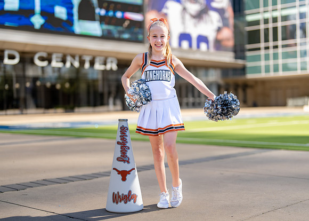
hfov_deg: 33.3
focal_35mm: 59
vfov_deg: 24.1
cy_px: 113
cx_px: 170
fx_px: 516
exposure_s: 1/2500
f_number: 1.2
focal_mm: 50
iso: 100
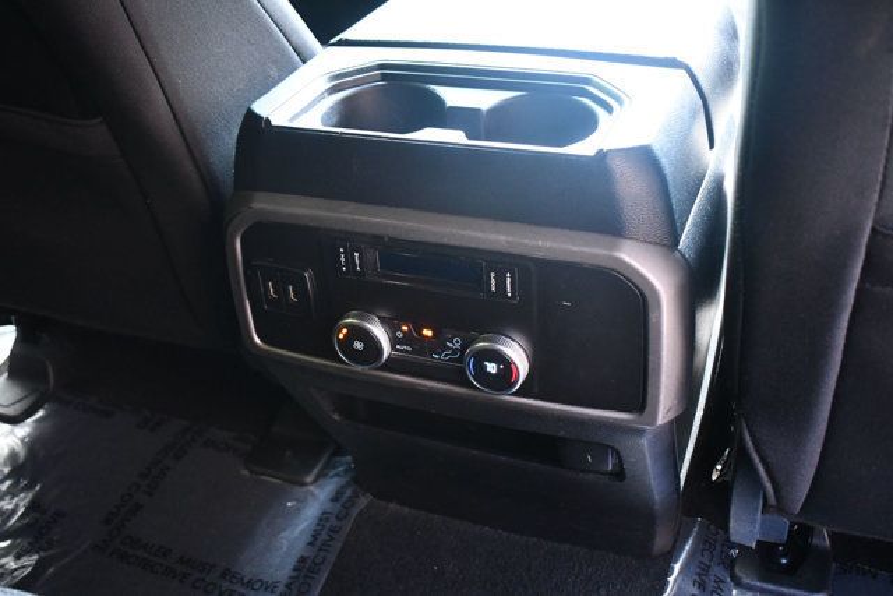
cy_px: 298
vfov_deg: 36.0
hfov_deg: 51.9
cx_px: 446
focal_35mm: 37
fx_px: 918
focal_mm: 25
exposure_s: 1/80
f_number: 4
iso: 3200
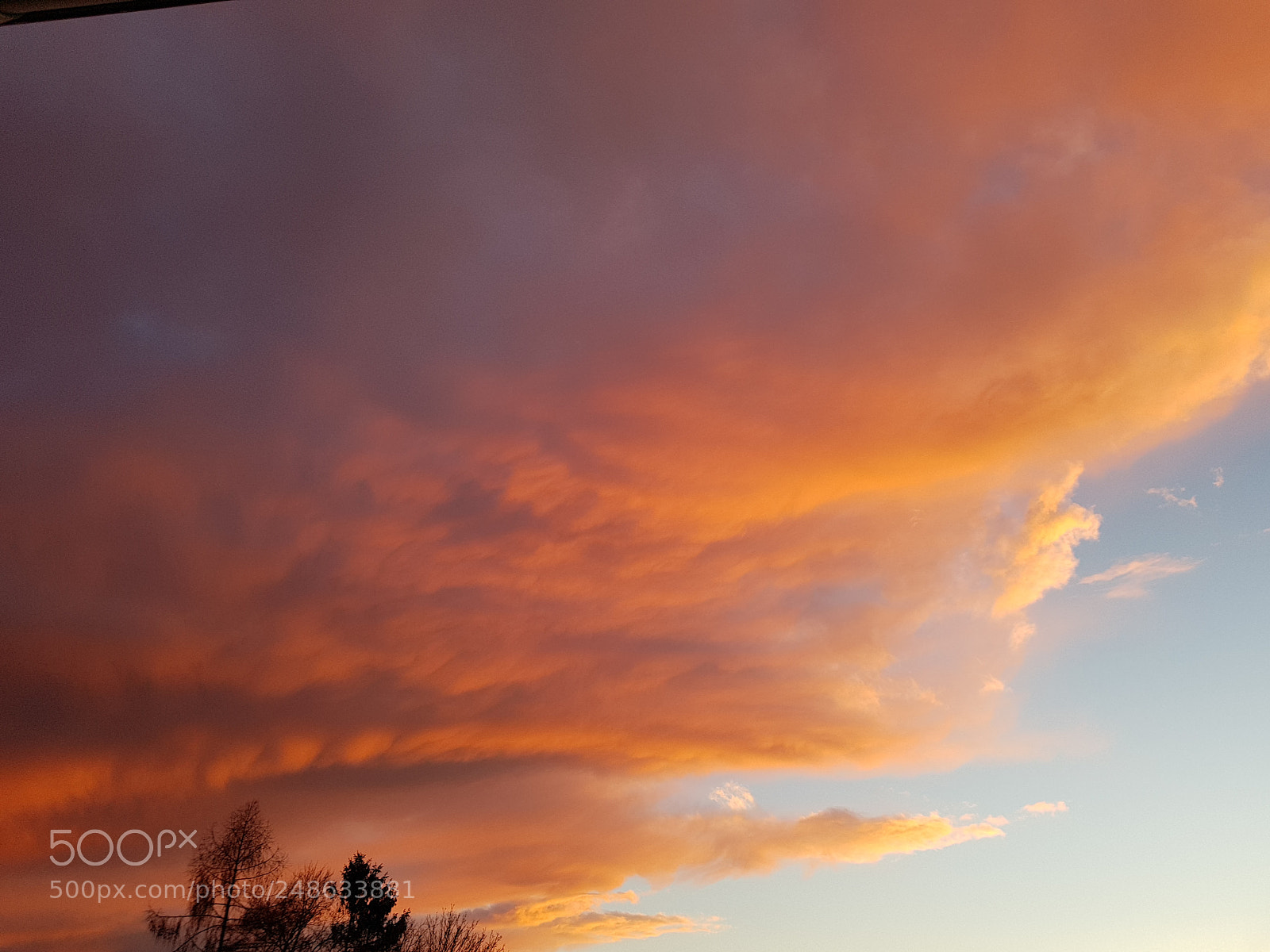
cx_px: 635
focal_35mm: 26
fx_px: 954
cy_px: 476
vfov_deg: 53.1
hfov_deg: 67.3
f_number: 1.7
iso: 40
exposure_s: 1/144
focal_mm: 4.2
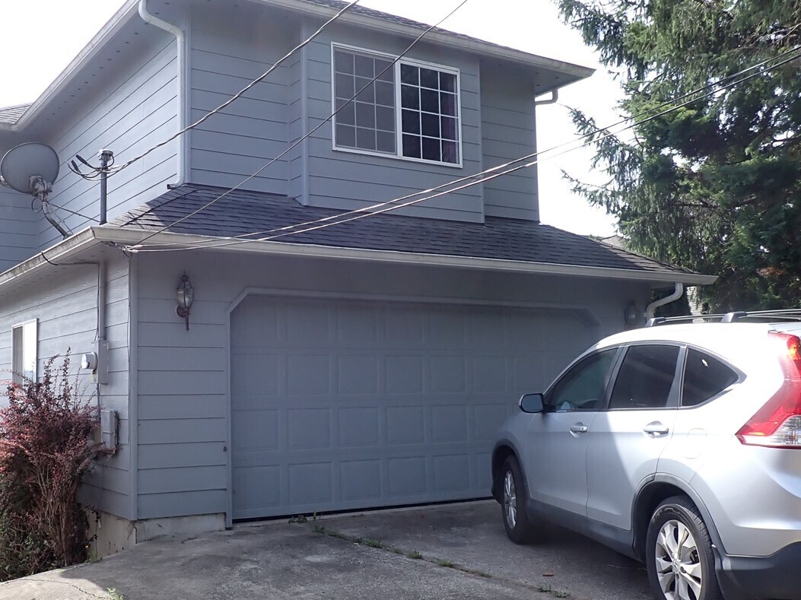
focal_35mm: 38
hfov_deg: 48.3
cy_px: 310
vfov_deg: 37.7
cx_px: 274
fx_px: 879
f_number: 2.8
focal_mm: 4.5
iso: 100
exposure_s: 1/500
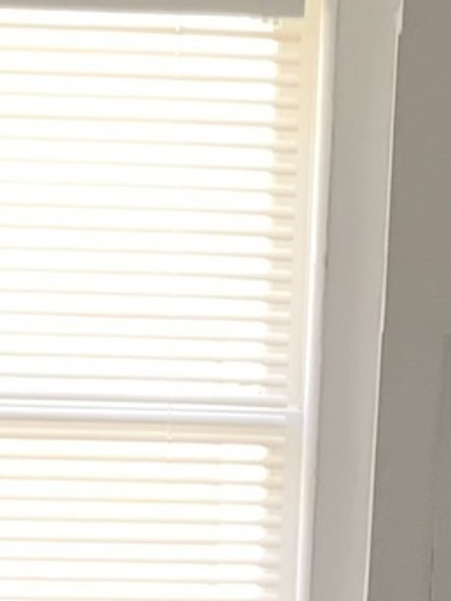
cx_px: 299
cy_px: 982
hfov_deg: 8.5
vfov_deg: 10.8
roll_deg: -2.9
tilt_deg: -23.3
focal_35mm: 174
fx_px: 3023
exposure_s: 1/91
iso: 100
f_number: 1.8
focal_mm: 4.25
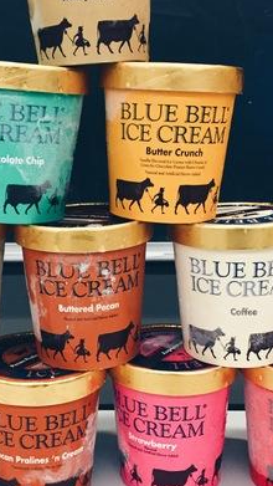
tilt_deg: -9.5
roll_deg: +0.5
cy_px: 214
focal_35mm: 49
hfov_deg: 24.4
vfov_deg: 42.0
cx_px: 110
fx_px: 630
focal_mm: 4.15
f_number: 2.2
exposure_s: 1/30
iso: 250
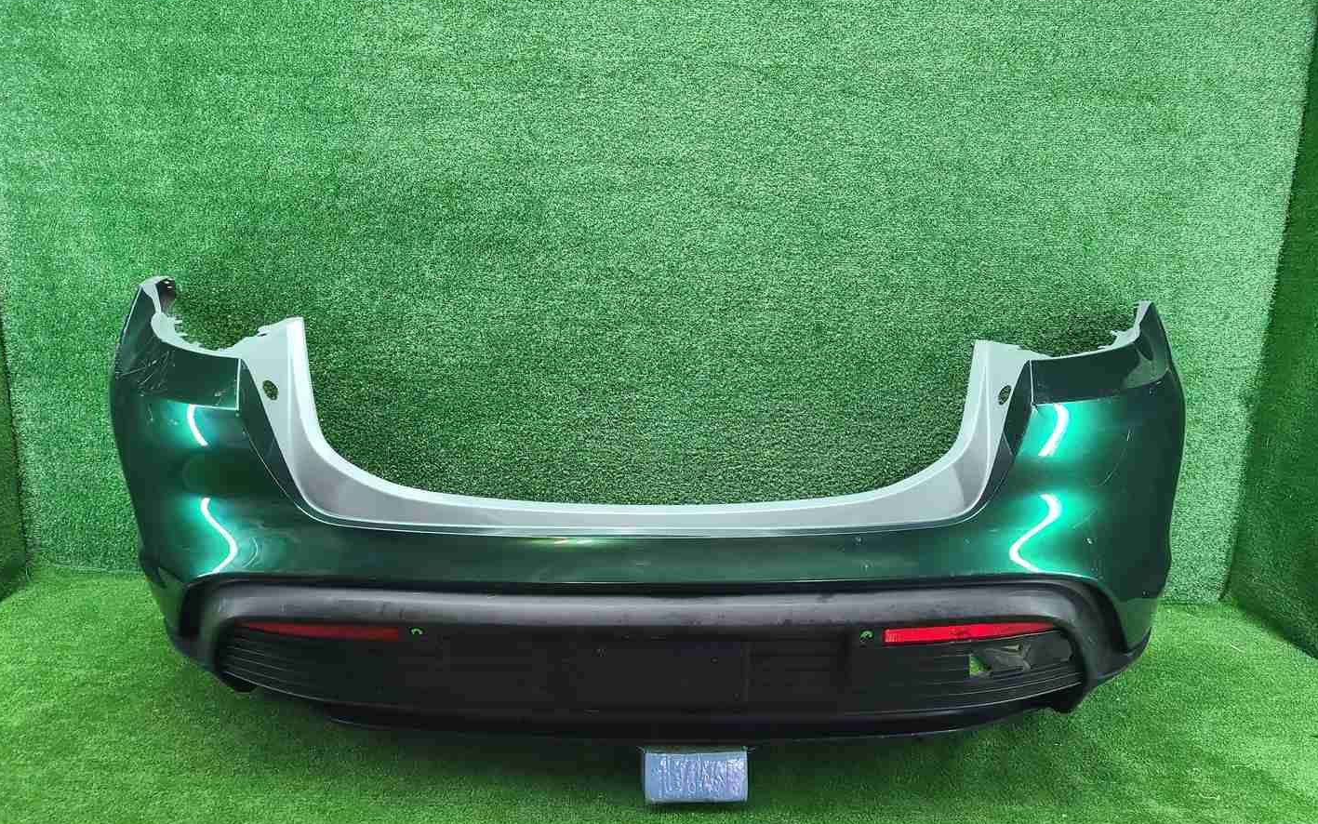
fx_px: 1006
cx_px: 666
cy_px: 445
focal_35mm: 28
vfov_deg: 44.5
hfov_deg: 66.5
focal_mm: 5.4
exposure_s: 1/50
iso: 208
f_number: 1.8
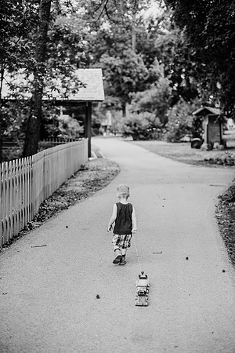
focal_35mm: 50
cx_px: 118
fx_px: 490
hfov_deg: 27.0
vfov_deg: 39.6
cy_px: 176
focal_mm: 50
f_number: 2.2
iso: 200
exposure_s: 1/1250
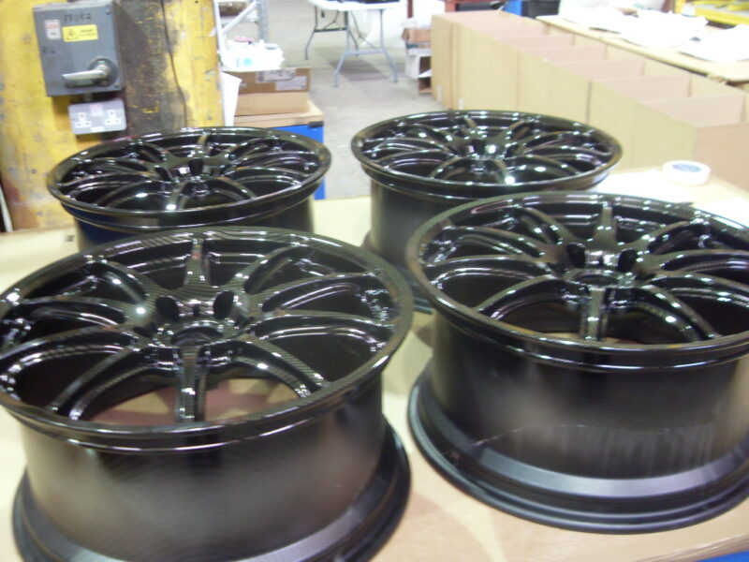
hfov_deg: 52.6
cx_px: 374
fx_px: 757
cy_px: 281
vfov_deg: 40.7
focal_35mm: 35
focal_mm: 6.3
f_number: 2.8
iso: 200
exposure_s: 1/8
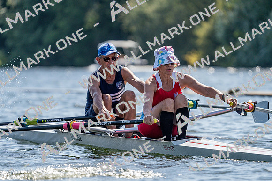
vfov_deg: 3.3
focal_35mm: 422
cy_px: 90
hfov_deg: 4.9
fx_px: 3189
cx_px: 136
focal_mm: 422
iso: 400
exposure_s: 1/2000
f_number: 6.3
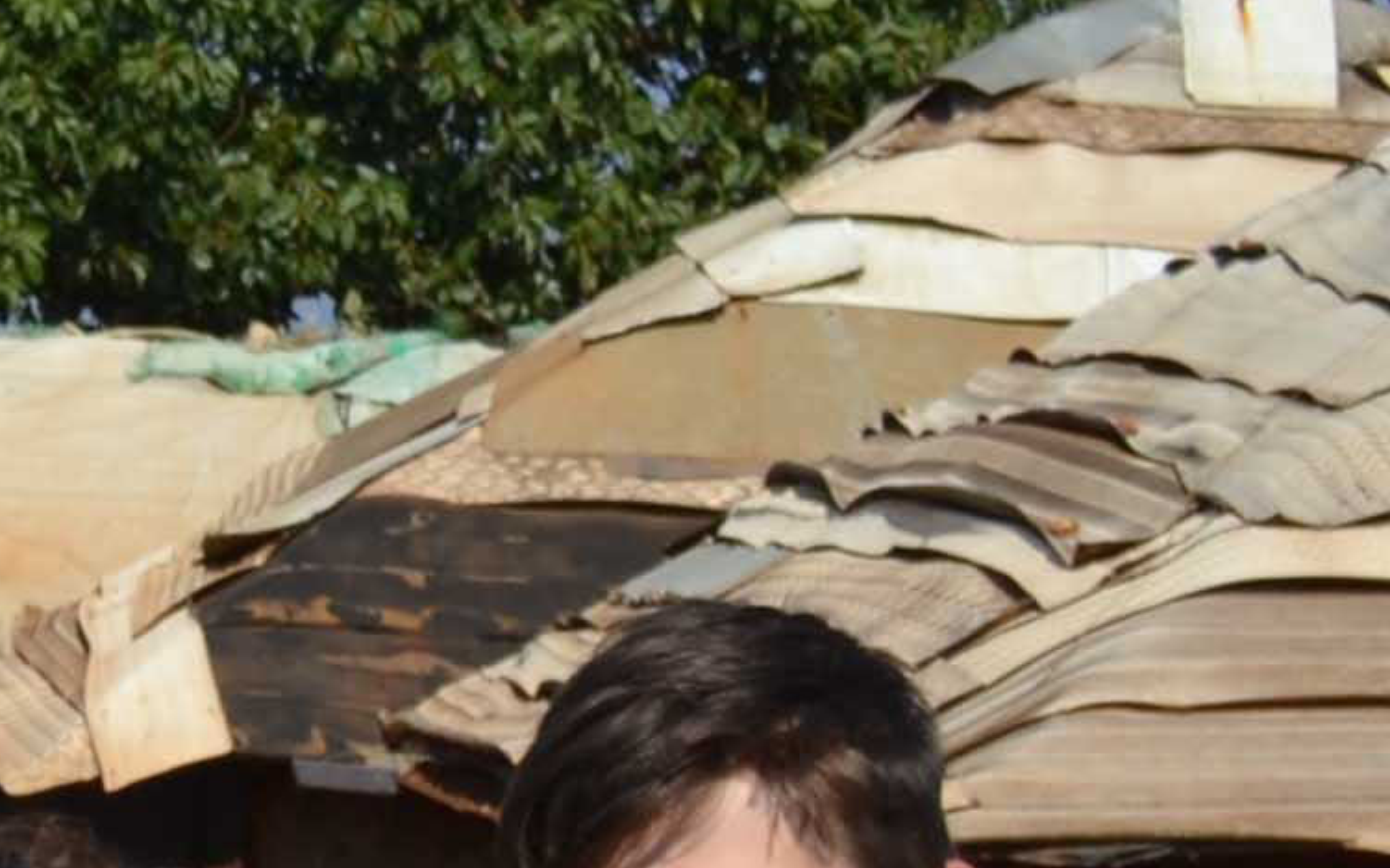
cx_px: -2428
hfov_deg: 7.7
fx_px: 9241
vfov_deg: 5.3
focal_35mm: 244
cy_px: 1168
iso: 100
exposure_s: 1/250
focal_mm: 26
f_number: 8
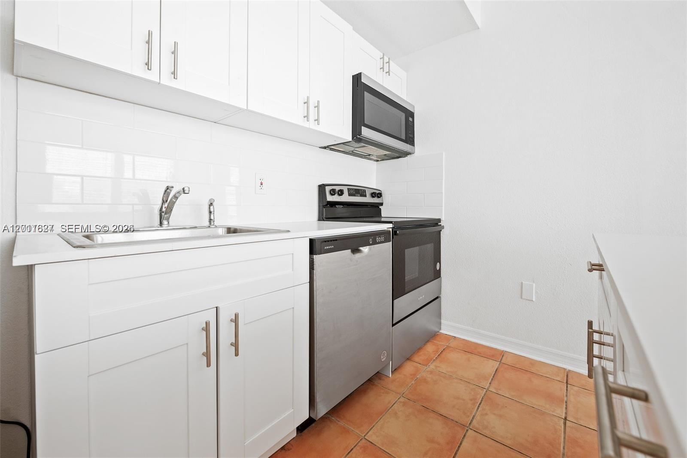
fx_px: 267
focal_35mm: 14
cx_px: 344
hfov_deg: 104.2
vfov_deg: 81.2
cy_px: 229
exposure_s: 1/40
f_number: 8
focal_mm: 14
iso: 200
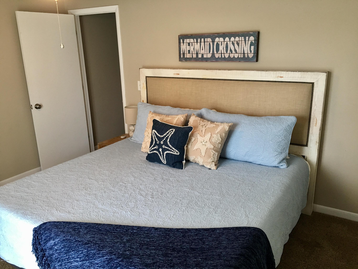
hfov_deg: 61.7
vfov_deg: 48.2
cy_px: 134
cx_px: 179
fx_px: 300
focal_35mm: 29
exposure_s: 1/15
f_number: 2.2
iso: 50
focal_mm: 4.15
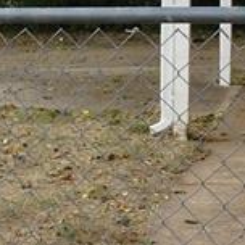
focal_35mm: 143
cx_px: -156
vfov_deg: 12.2
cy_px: 50
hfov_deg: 11.5
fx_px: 1145
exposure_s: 1/200
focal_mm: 4.1
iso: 80
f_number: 3.5
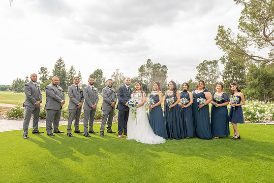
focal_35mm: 25
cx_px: 139
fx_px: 190
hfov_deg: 71.5
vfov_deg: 51.2
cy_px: 89
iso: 200
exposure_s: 1/200
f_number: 6.3
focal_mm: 24
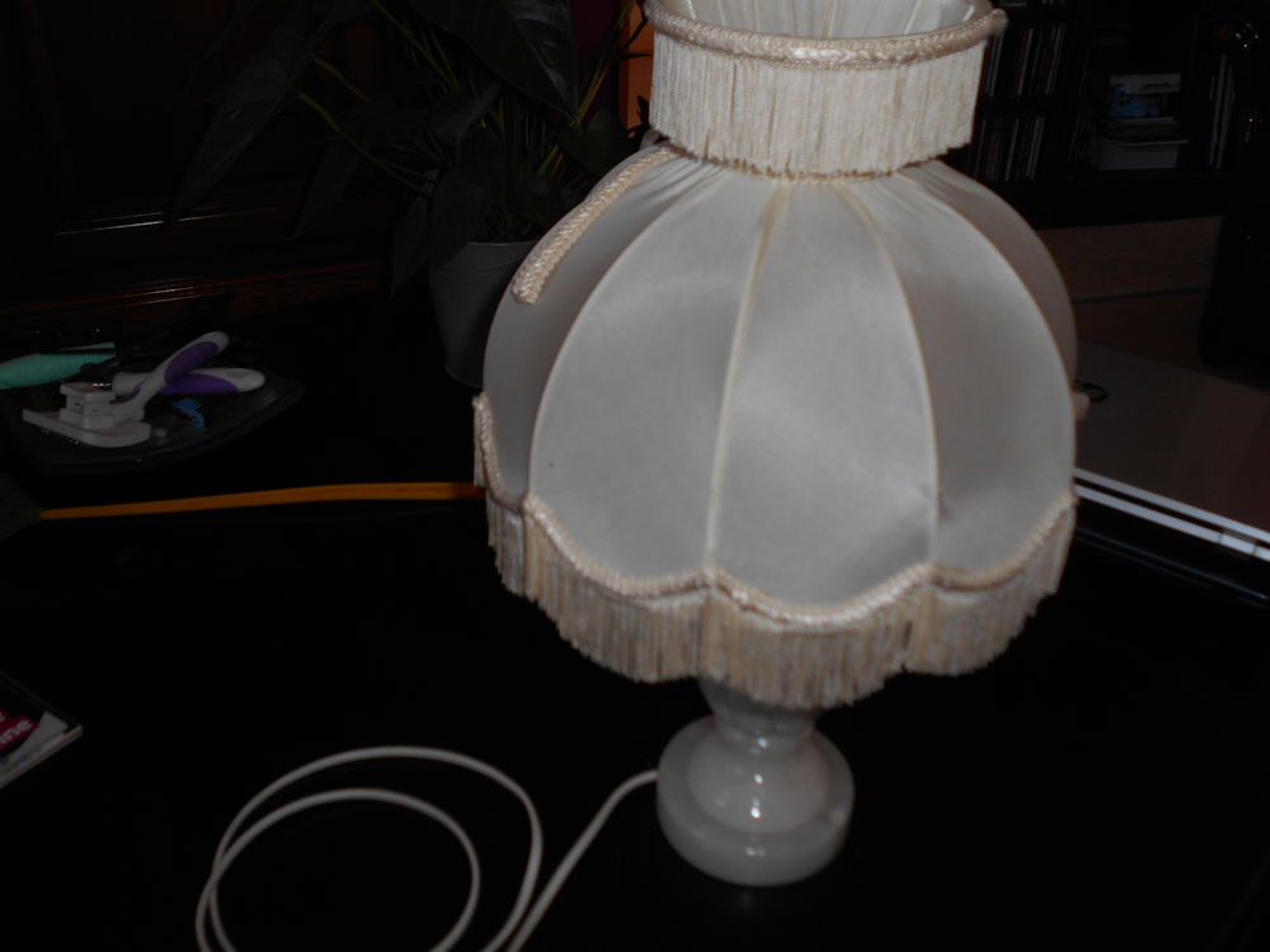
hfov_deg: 54.0
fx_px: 1247
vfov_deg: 41.8
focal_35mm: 34
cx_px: 635
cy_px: 476
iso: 80
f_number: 3.6
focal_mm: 5.8
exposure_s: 1/30
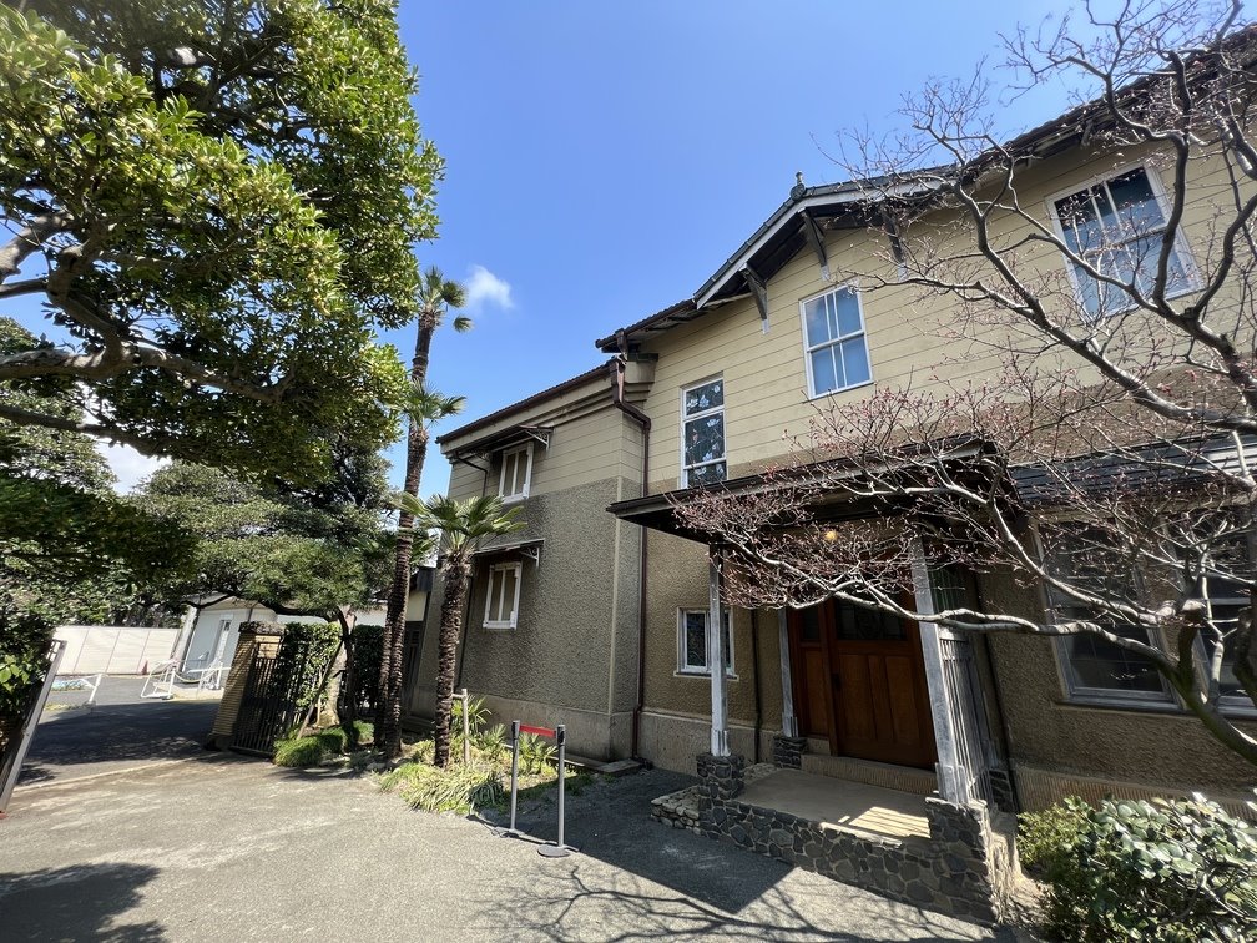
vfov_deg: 89.9
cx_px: 628
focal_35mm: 13
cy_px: 472
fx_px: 472
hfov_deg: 106.2
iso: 32
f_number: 1.8
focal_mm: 1.57
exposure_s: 1/694
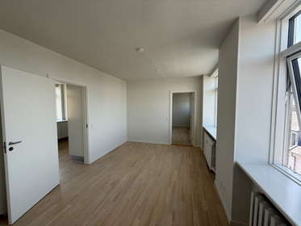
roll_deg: +0.1
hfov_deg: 102.0
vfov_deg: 85.7
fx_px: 122
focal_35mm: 14
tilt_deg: -2.7
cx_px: 150
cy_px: 113
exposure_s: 1/168
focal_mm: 2.22
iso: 50
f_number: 2.2
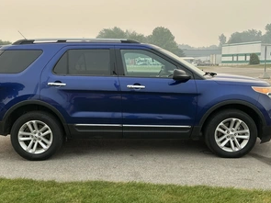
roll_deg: +1.1
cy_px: 100
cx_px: 130
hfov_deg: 49.0
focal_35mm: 38
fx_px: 297
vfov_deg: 37.7
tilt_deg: -4.0
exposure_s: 1/691
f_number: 1.8
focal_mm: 3
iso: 25
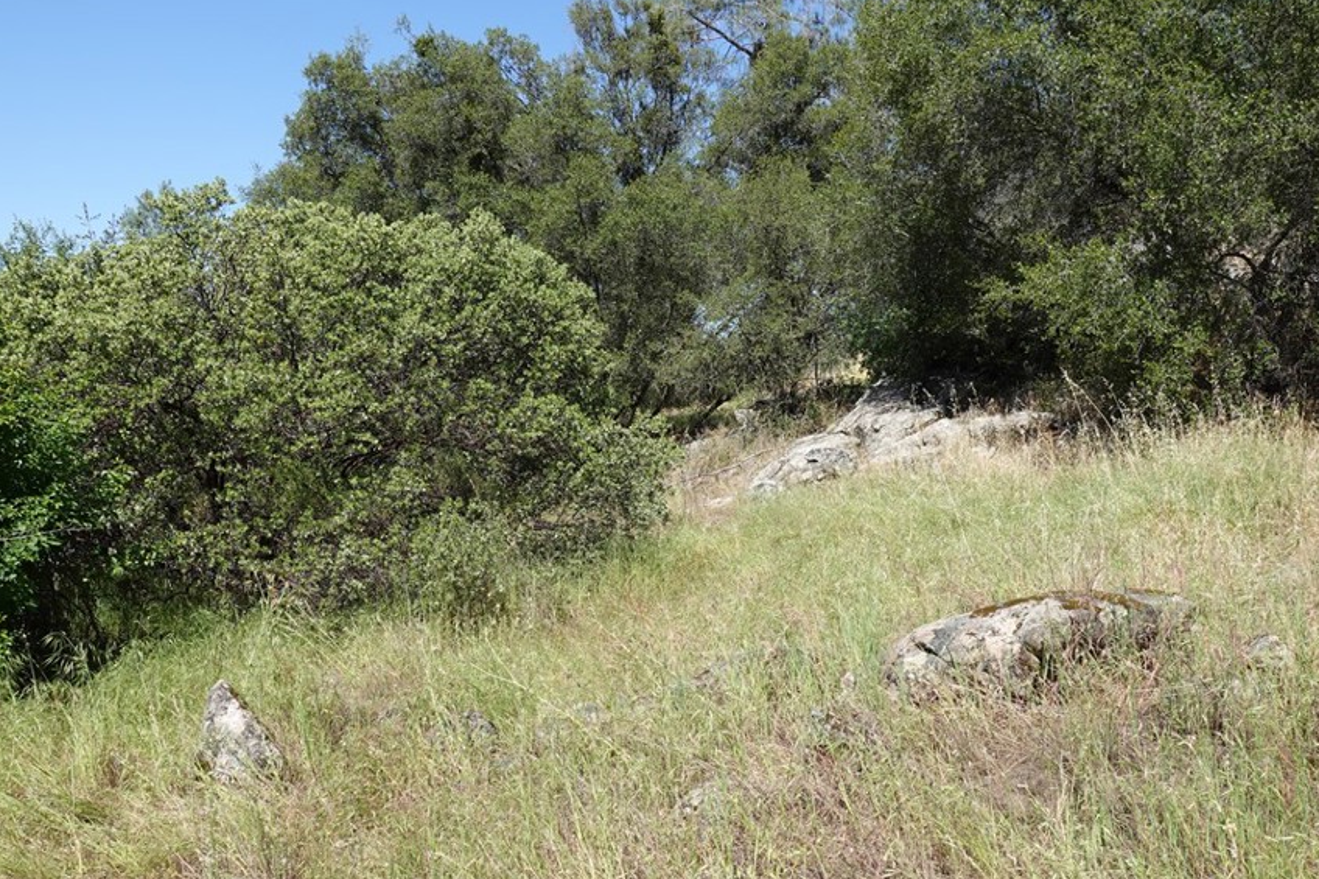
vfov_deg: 44.9
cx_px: 711
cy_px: 471
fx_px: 1062
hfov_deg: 63.6
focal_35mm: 29
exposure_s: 1/320
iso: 125
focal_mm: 9.4
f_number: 5.6
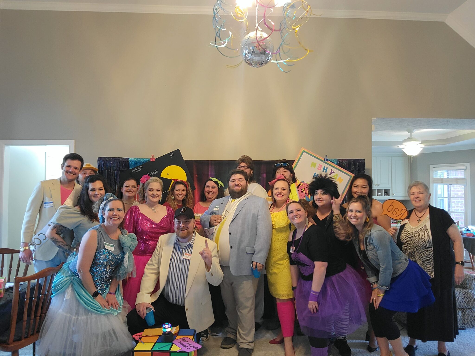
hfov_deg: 69.4
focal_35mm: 25
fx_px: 343
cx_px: 238
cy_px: 178
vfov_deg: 54.9
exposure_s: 1/24
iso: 400
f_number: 2.2
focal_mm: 3.3
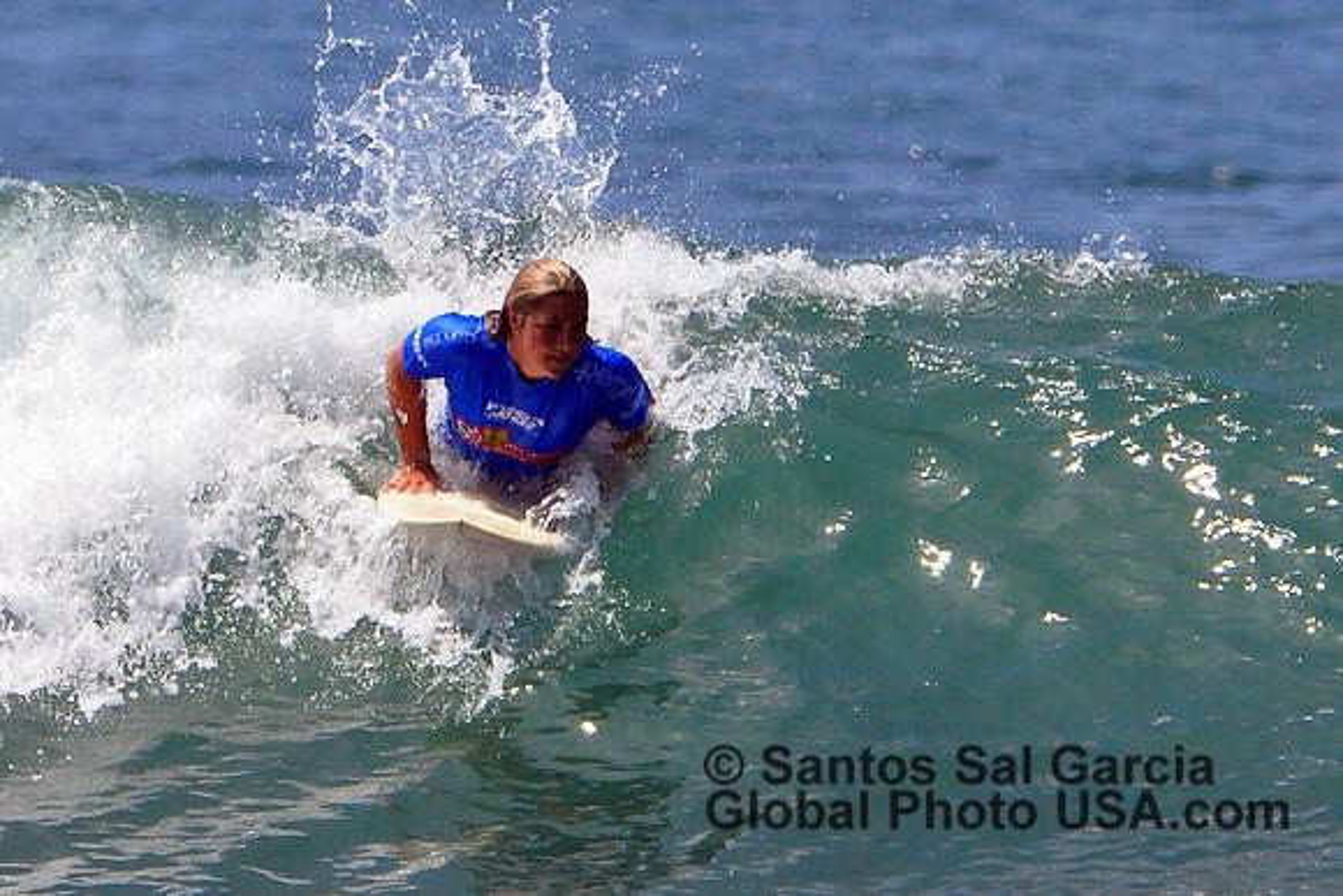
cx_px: 672
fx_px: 30783
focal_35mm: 825
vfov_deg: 1.7
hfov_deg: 2.5
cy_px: 448
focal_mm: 550
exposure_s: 1/2000
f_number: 13
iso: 1250
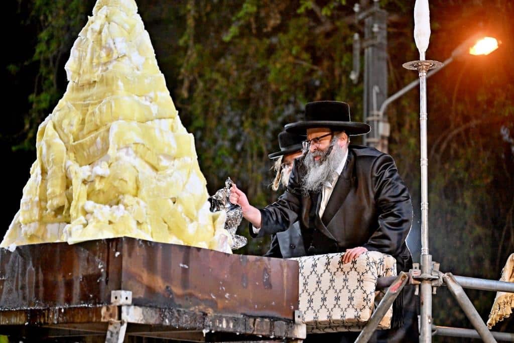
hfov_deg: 17.1
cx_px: 257
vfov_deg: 11.4
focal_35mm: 120
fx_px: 1713
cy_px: 172
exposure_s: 1/400
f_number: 4
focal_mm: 120
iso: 2500
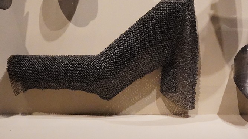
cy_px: 11
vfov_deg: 12.8
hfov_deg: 22.7
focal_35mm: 94
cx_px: 122
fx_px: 618
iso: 10000
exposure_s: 1/80
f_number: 13
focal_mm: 30
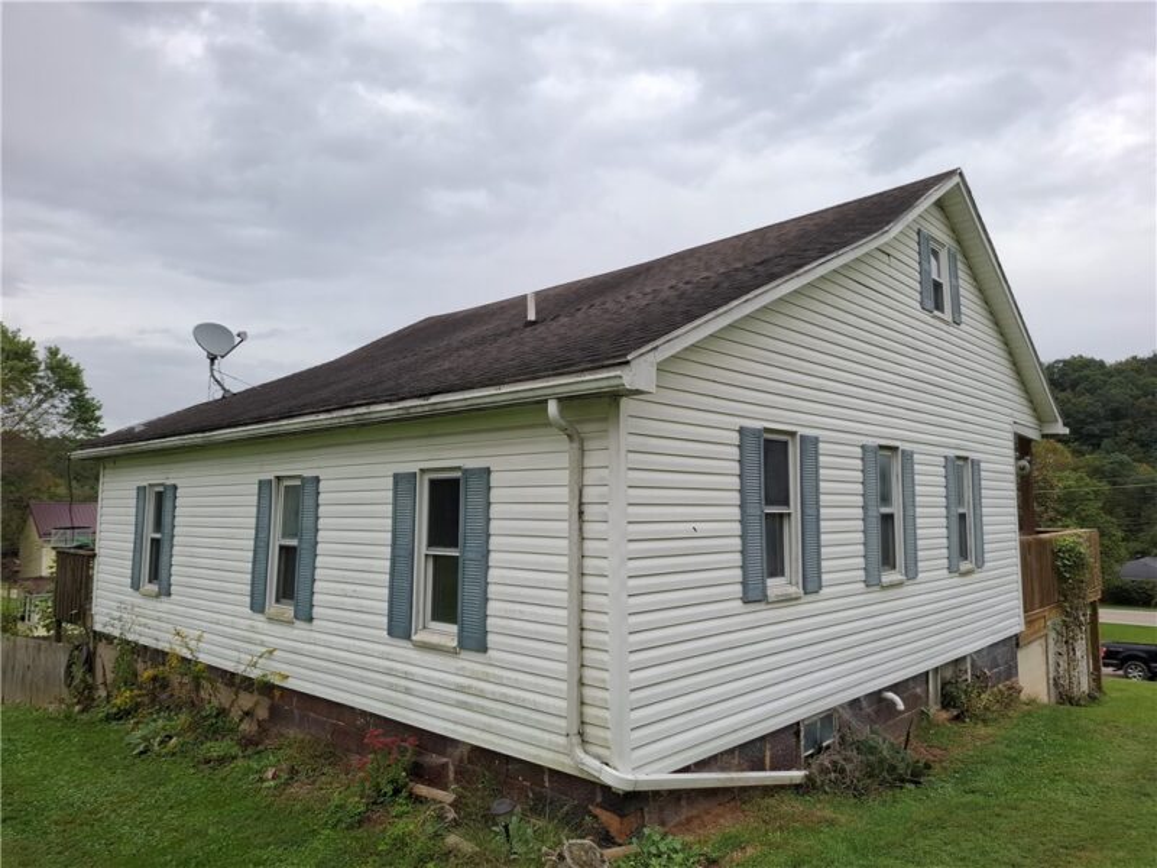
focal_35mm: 23
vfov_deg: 58.9
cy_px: 434
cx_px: 578
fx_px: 769
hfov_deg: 73.9
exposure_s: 1/413
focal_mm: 5.54
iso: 50
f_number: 1.8
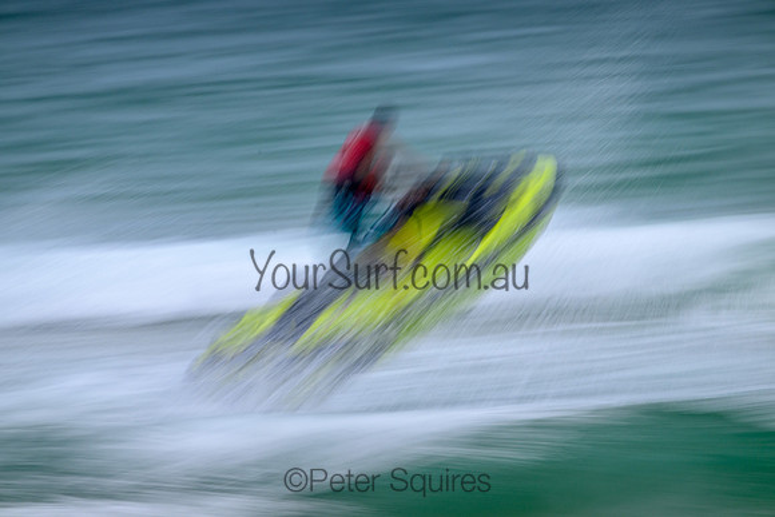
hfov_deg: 2.6
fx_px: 17225
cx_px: 388
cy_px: 258
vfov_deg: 1.7
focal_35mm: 800
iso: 220
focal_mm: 800
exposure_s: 1/8
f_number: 11
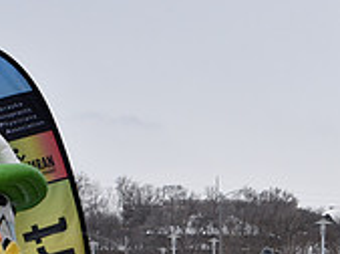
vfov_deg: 10.4
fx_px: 1362
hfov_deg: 13.8
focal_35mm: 139
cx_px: 422
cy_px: 322
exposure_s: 1/400
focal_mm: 42
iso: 400
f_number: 10
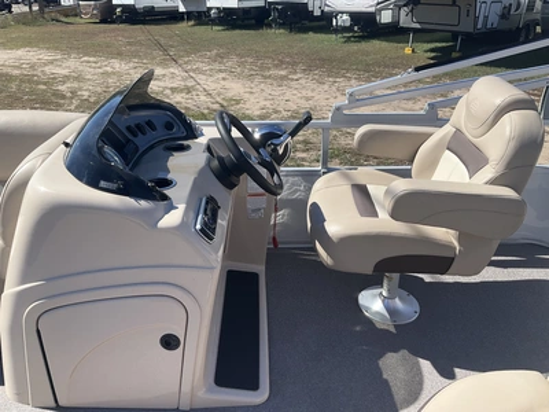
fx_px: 460
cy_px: 206
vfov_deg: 48.2
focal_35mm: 29
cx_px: 274
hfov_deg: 61.7
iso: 25
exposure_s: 1/1412
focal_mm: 3
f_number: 1.8
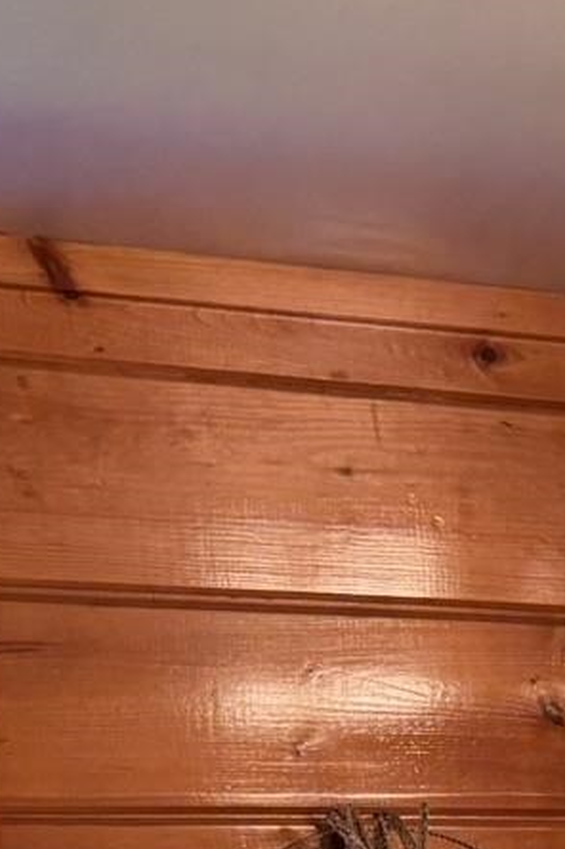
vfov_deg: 15.8
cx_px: 1285
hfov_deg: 10.5
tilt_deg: -10.6
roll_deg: +1.0
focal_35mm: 115
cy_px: 1398
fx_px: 2711
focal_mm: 6.76
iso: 200
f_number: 1.78
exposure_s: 1/60
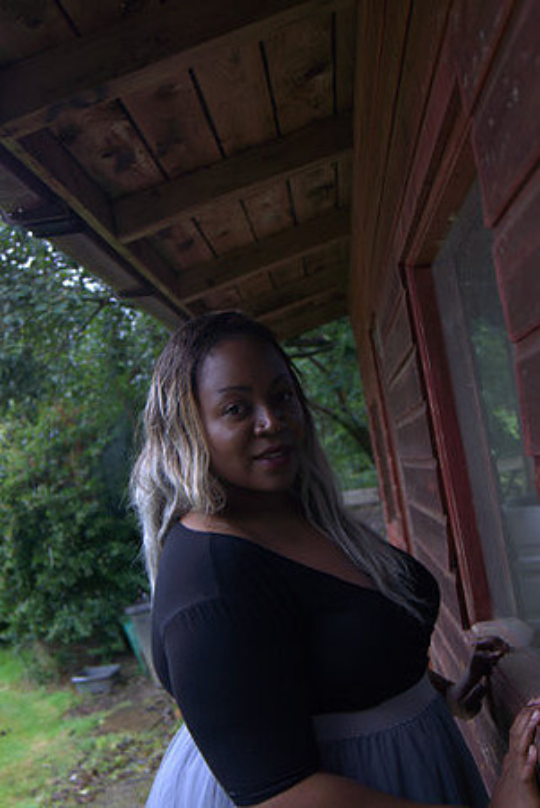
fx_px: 1010
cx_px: 270
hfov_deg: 29.9
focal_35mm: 45
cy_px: 404
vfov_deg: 43.6
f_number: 4.5
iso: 100
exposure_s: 1/100
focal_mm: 30
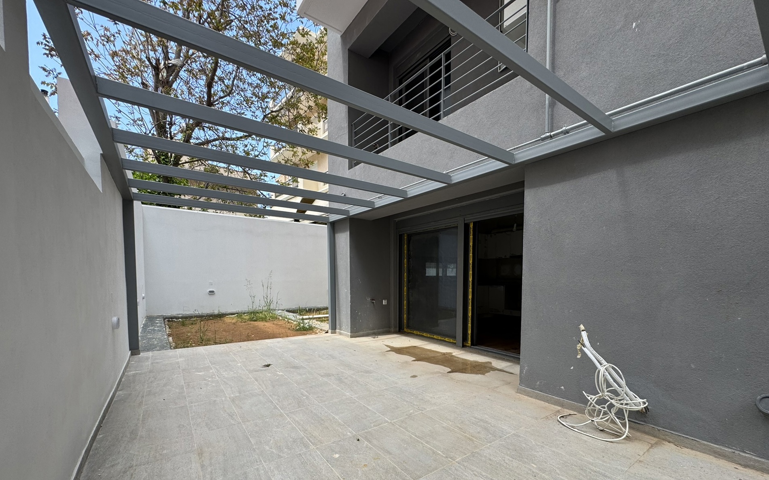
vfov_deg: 73.9
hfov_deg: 101.5
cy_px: 291
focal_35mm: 15
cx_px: 382
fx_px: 314
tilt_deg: -2.3
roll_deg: +0.5
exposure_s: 1/337
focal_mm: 2.22
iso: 40
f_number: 2.2
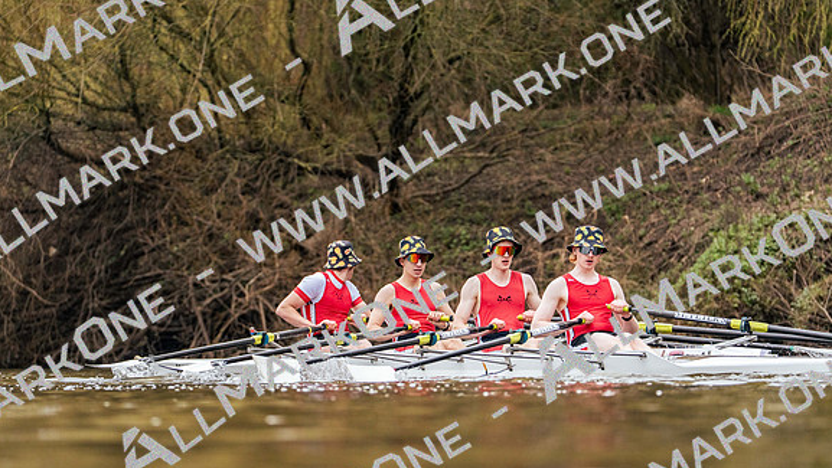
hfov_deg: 5.1
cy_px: 267
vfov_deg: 2.9
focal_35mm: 421
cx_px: 415
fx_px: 9291
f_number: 6.3
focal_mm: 400
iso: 2500
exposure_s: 1/2000
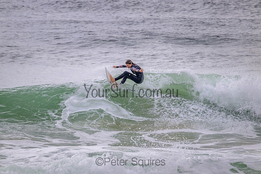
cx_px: 130
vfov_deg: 1.7
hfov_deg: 2.6
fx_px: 5801
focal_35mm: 800
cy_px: 87
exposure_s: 1/2000
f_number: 11
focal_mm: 800
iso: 1800
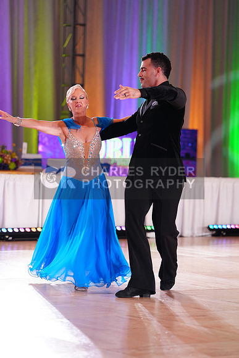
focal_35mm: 140
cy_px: 179
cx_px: 120
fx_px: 1393
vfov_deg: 14.7
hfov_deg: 9.8
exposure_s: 1/640
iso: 2500
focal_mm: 140
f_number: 2.8
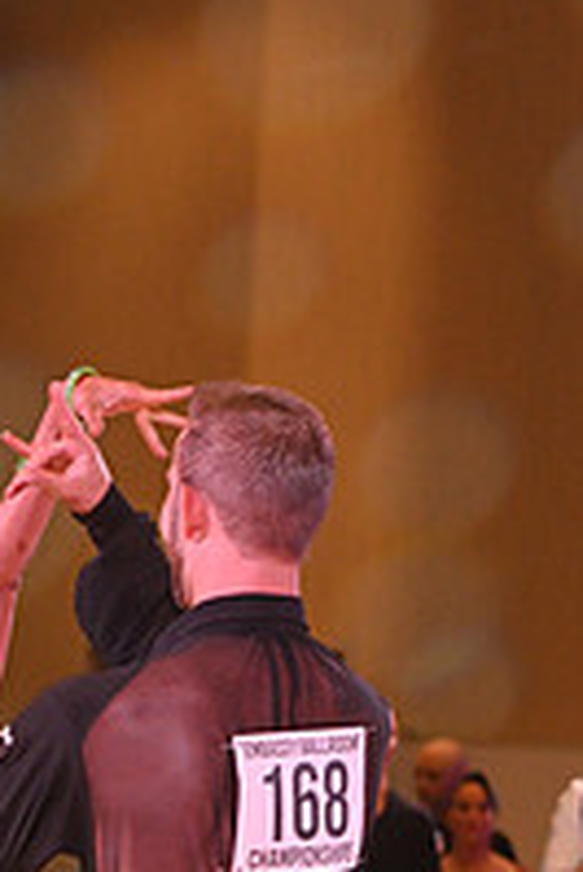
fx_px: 7080
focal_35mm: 292
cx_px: 72
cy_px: 1196
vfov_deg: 7.0
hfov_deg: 4.7
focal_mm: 100
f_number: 5
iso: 2000
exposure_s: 1/400
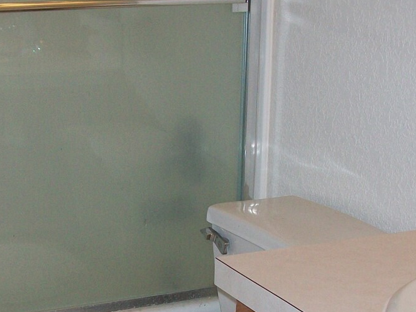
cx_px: 128
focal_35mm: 87
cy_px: 279
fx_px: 1046
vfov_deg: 16.8
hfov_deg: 22.4
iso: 64
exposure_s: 1/60
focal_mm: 6
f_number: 2.7
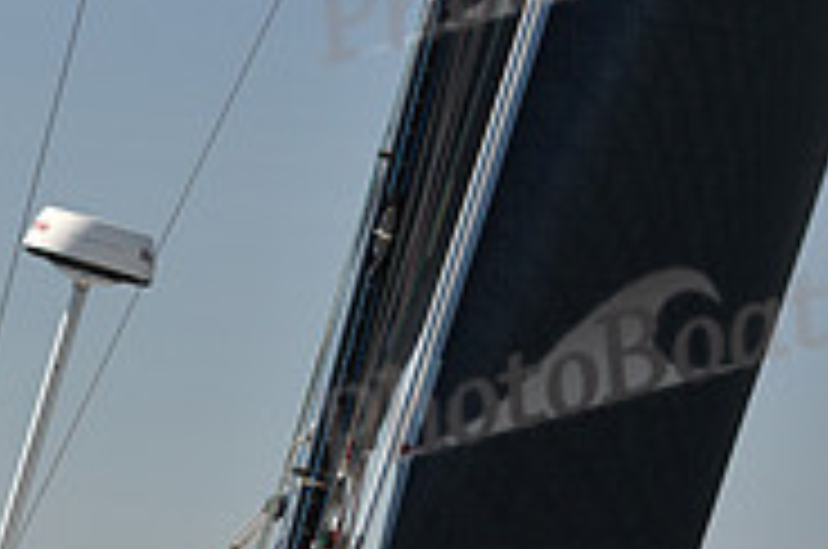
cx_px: 86
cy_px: 659
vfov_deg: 3.9
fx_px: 8128
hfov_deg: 5.8
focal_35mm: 354
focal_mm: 112
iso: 250
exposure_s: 1/1250
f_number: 4.5
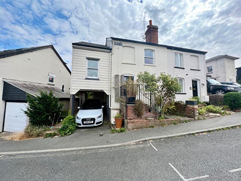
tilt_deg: +4.1
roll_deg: -0.3
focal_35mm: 13
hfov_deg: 106.2
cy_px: 90
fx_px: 91
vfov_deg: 89.9
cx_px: 120
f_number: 1.8
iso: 32
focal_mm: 1.57
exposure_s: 1/867
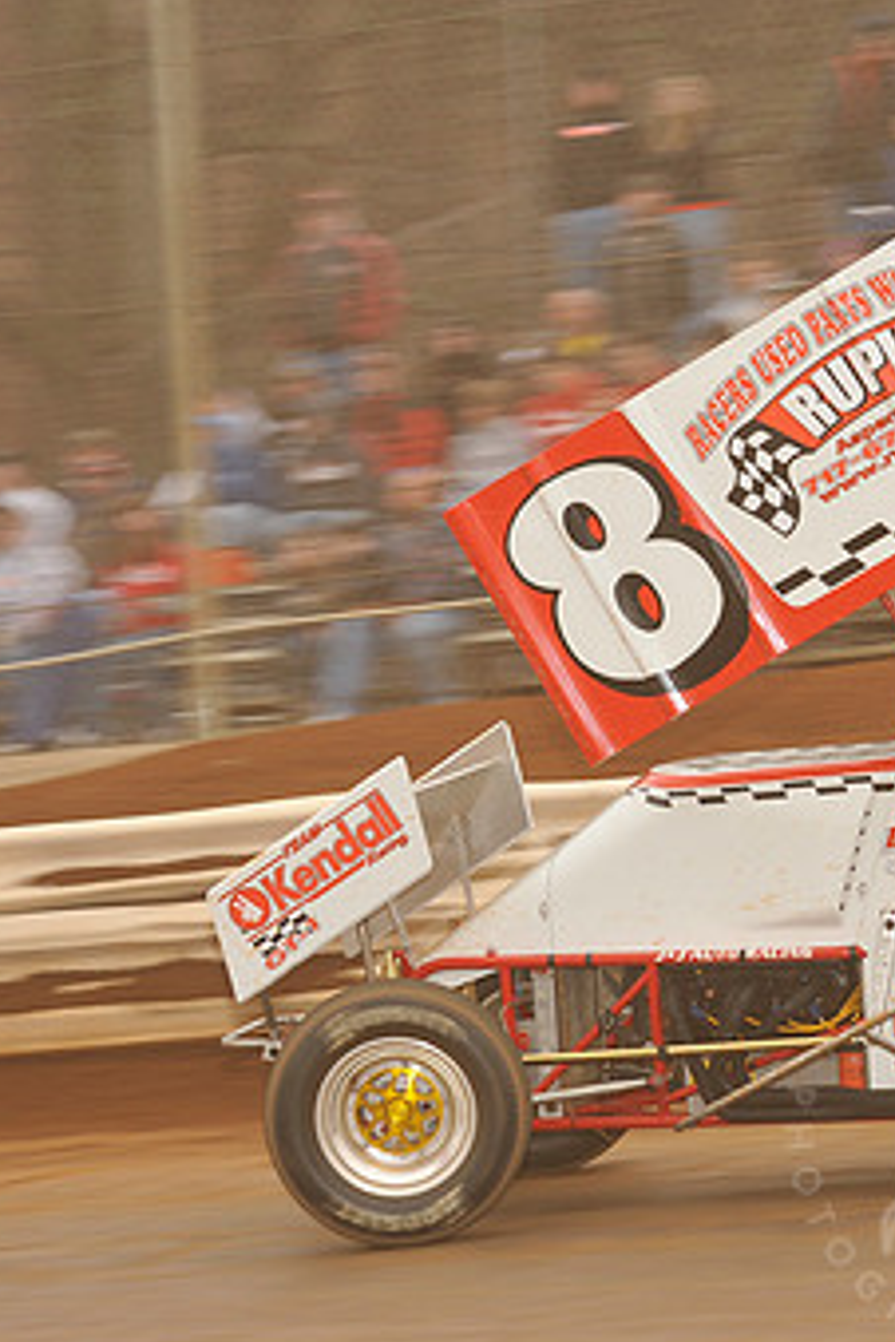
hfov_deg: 6.7
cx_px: 1022
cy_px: 756
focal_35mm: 205
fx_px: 7644
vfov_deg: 10.0
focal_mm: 120
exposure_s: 1/250
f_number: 8
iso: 500
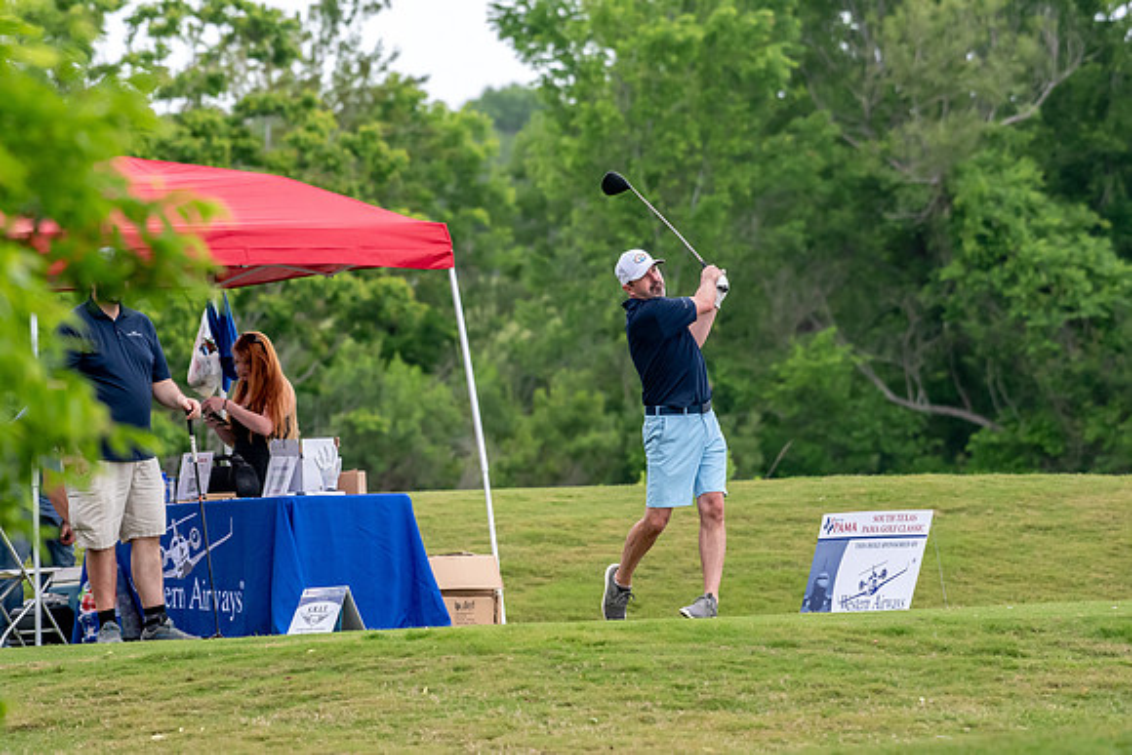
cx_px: 566
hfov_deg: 5.1
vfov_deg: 3.4
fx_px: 12737
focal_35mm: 405
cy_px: 378
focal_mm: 270
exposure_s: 1/2000
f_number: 5.6
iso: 1600
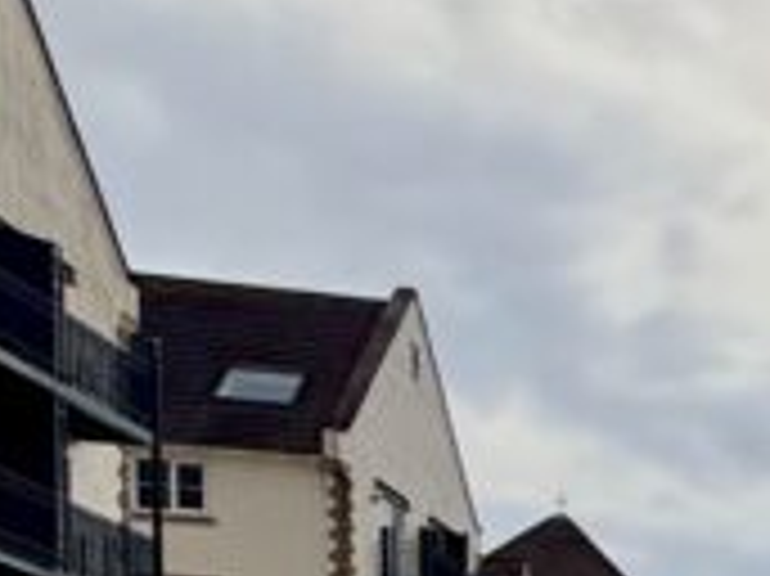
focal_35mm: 84
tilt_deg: -0.2
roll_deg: +0.5
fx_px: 1867
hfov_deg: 14.1
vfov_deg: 15.5
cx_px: 1936
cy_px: 986
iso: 50
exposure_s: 1/6173
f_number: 2.2
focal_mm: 2.22
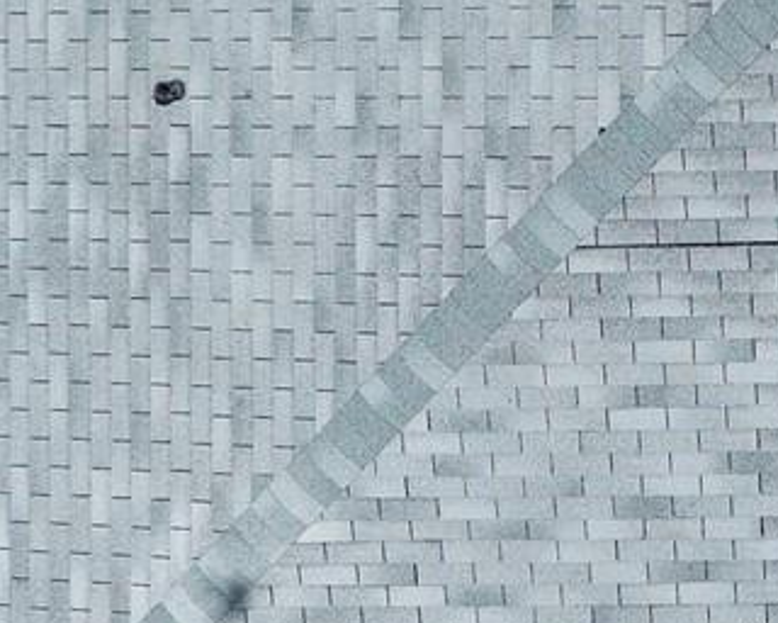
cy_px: -24
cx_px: 1357
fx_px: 2694
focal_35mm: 117
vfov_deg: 13.0
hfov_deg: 14.6
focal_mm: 8.67
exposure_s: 1/5000
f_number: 1.8
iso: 110
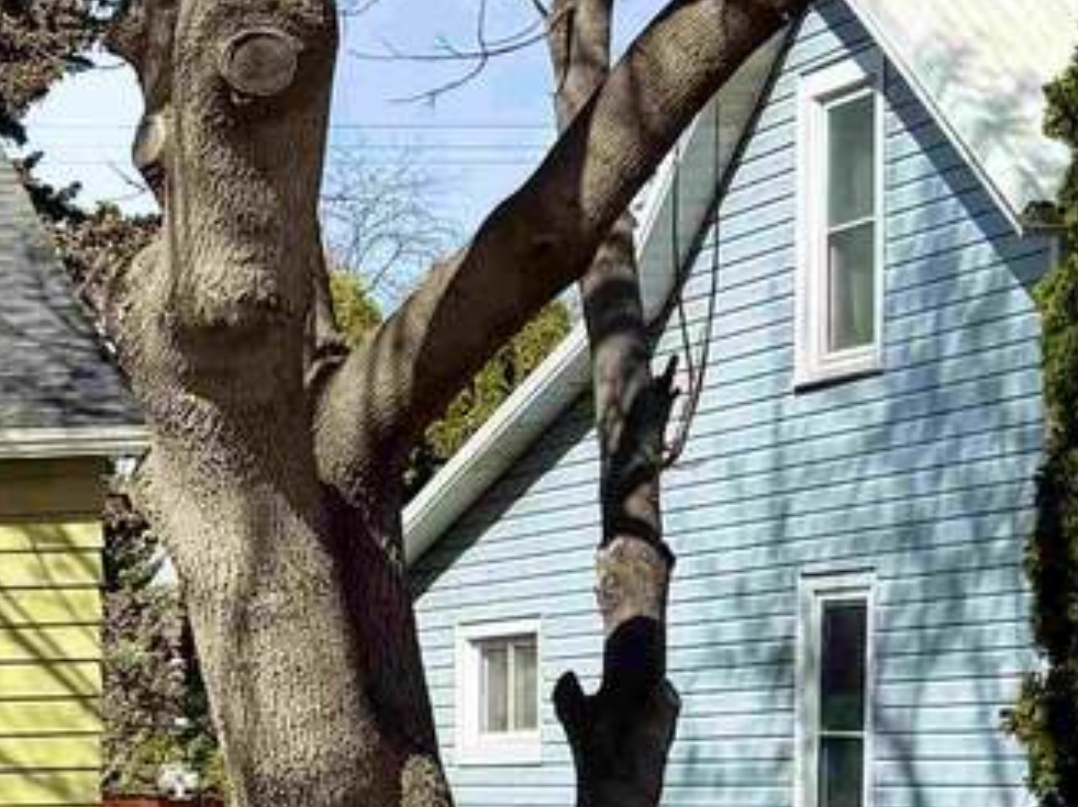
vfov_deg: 15.7
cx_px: -936
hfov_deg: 16.8
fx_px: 2926
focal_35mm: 94
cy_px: 405
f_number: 1.78
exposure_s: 1/5319
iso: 80
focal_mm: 6.76
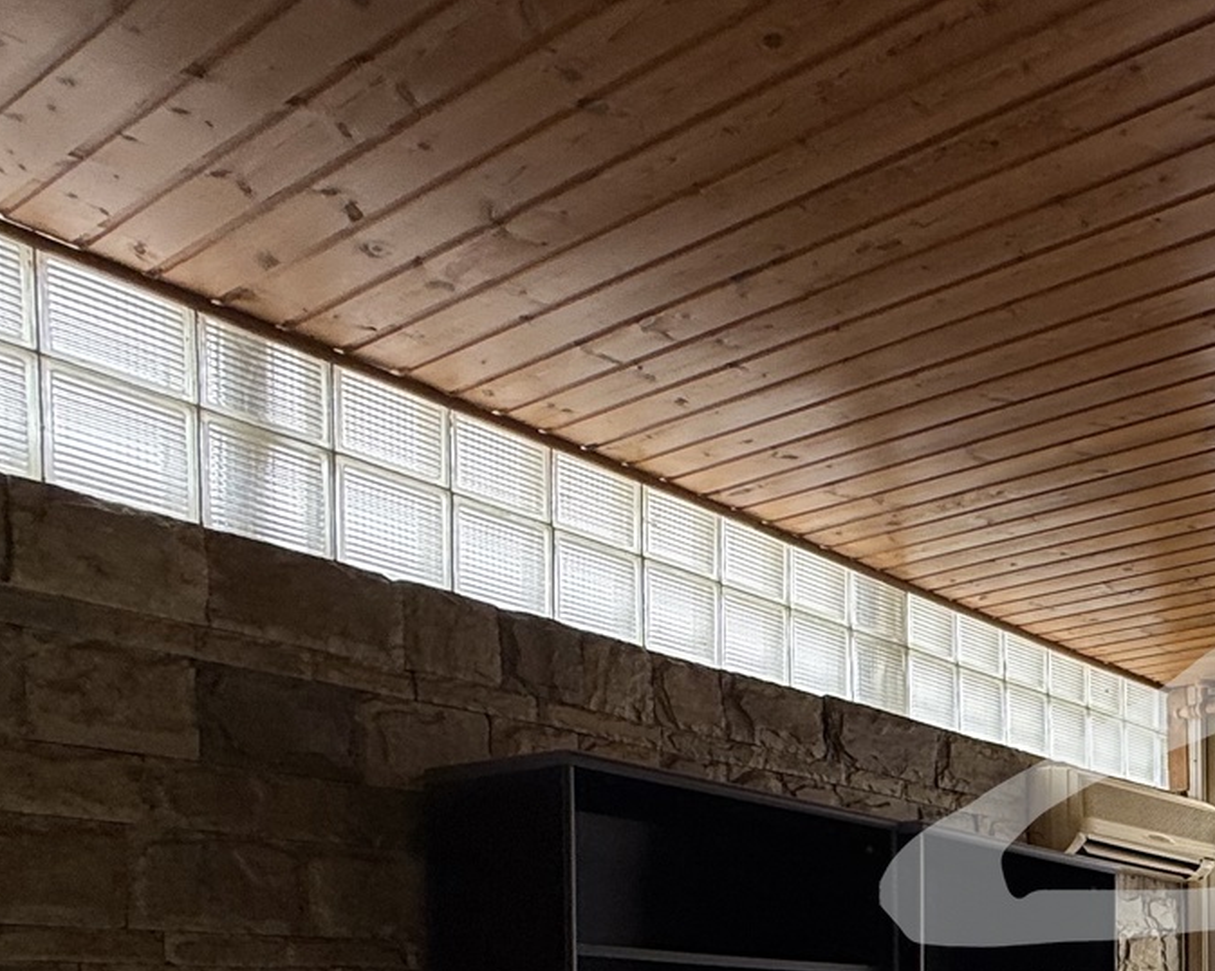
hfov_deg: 40.1
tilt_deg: -1.6
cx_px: 1262
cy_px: 1067
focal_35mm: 39
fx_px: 1402
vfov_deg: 33.4
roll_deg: +0.6
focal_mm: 2.22
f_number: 2.2
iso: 50
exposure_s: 1/109
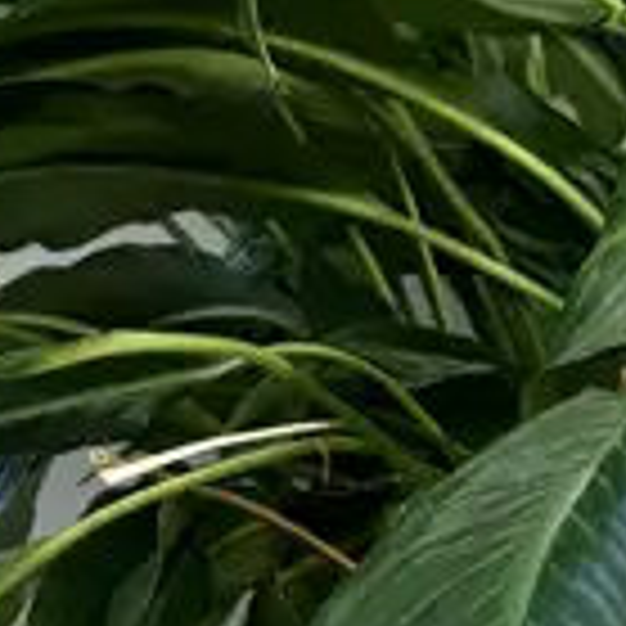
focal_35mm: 156
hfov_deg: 11.1
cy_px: 959
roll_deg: -1.2
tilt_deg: -7.4
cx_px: 581
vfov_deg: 10.8
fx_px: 3192
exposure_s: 1/100
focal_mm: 6.86
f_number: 1.78
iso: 125
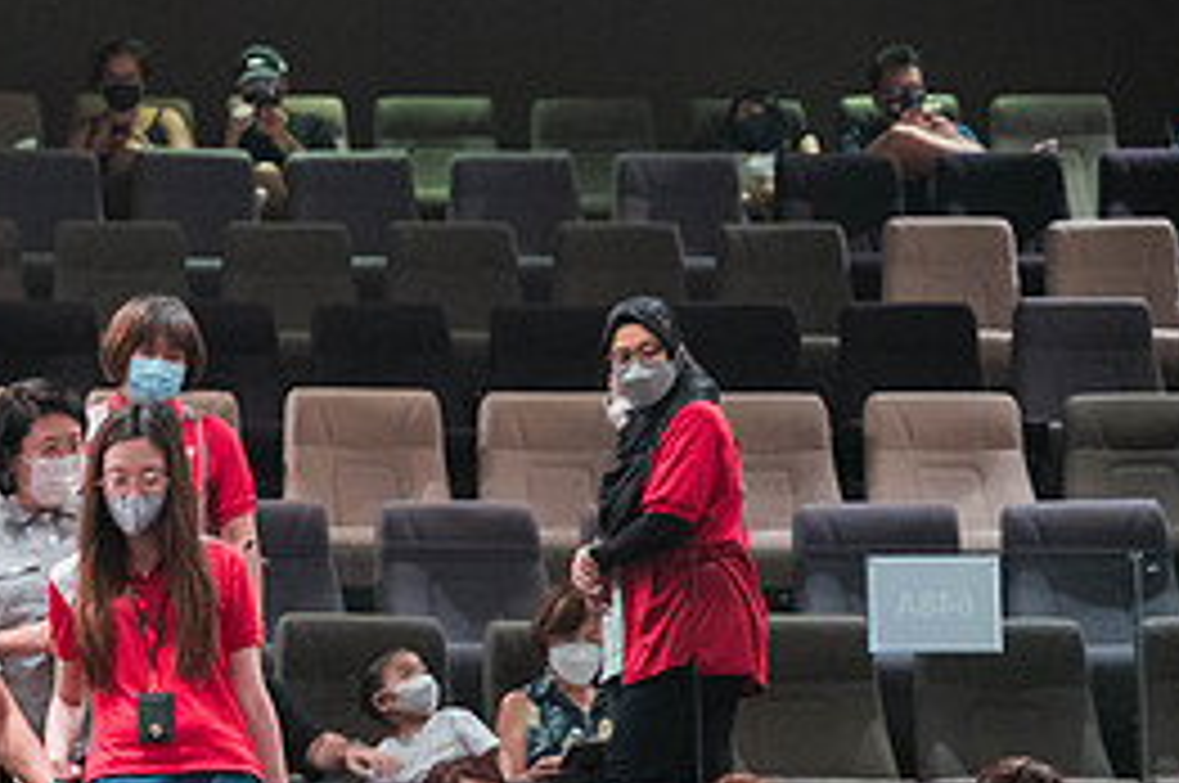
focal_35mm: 153
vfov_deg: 8.9
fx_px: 5004
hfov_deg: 13.3
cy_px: 832
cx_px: 32
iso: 6400
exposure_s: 1/160
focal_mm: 69
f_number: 3.2
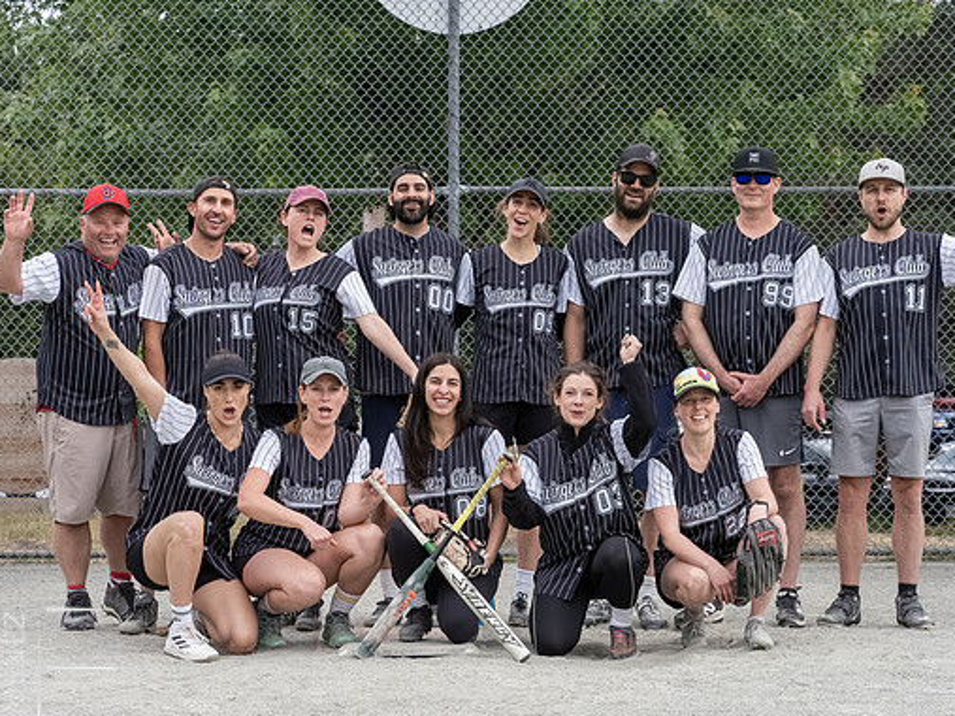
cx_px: 488
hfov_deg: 19.1
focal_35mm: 103
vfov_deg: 14.4
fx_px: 2841
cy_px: 402
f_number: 5
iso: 3200
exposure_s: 1/1600
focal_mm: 45
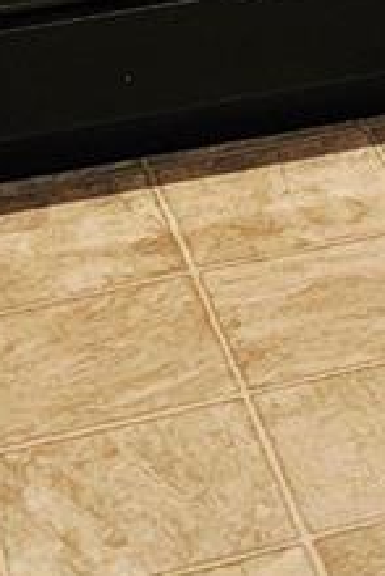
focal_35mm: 167
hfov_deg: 7.9
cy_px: -686
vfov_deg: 10.9
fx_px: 2675
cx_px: 786
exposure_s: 1/120
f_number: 1.7
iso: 200
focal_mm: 6.3
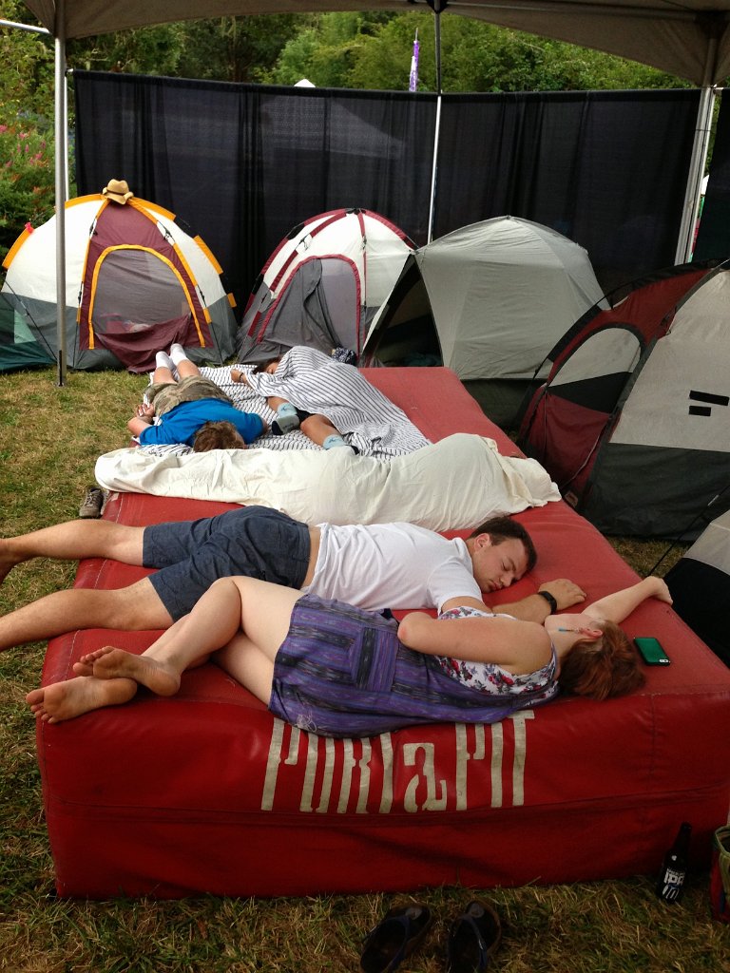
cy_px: 486
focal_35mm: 33
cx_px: 365
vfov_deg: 55.4
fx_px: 928
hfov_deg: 42.9
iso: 100
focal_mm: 4.12
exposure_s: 1/120
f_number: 2.4
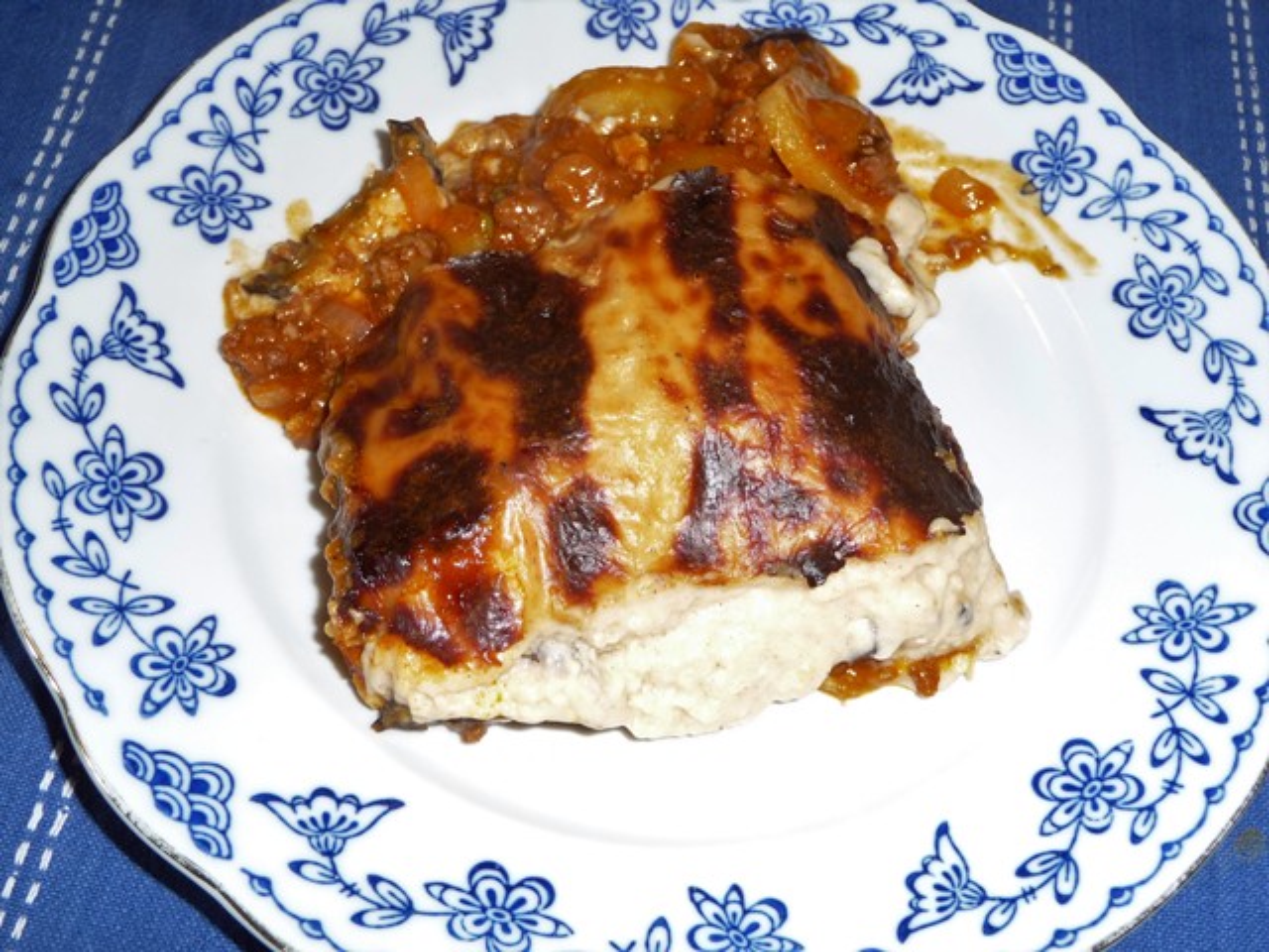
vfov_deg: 32.2
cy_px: 476
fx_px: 1650
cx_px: 634
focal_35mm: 45
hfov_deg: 42.1
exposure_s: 1/30
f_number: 4.1
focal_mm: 7.6
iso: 100
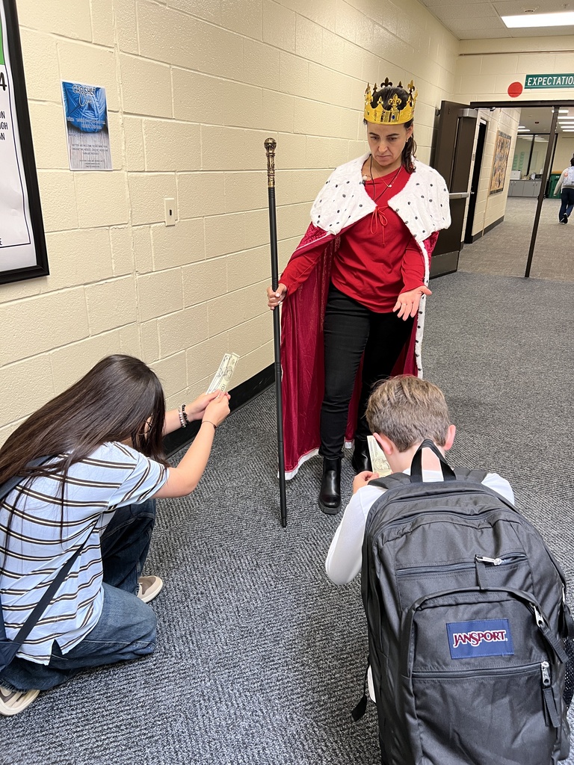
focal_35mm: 26
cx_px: 287
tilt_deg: -19.4
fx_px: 575
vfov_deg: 67.3
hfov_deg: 53.1
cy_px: 382
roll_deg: -0.6
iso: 100
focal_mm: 5.7
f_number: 1.5
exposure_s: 1/60
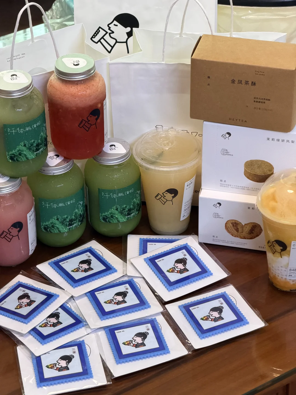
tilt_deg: -35.4
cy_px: 198
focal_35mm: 100
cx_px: 148
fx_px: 1140
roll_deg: +0.8
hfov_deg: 14.8
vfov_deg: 19.6
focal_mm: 16.89
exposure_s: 1/100
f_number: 2.8
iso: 400
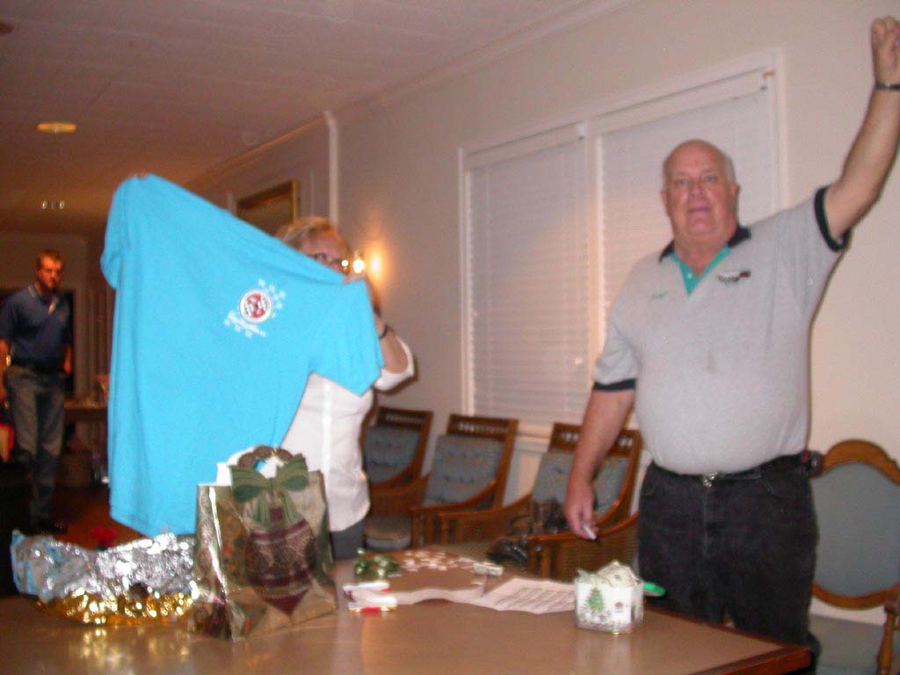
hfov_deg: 49.0
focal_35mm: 38
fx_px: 988
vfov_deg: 37.7
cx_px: 450
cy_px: 338
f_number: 2.6
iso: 200
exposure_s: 1/60
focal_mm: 7.85
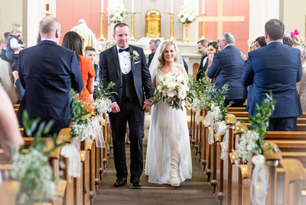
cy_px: 110
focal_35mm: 94
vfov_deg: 14.6
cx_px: 179
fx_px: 795
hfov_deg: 21.8
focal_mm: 80
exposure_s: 1/200
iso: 1000
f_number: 2.8
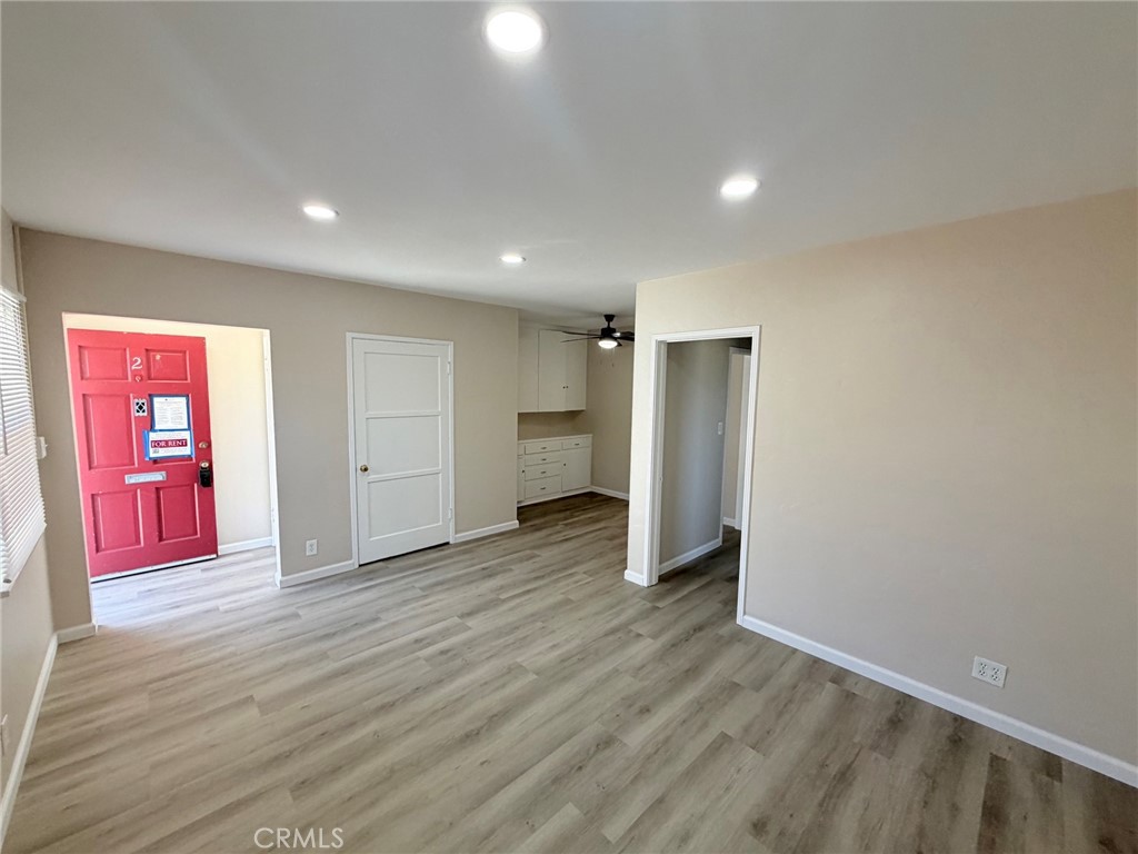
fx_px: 460
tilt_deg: -3.7
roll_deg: -1.3
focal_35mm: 14
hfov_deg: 102.1
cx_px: 569
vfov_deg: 85.7
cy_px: 427
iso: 160
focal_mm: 2.22
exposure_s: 1/120
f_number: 2.2
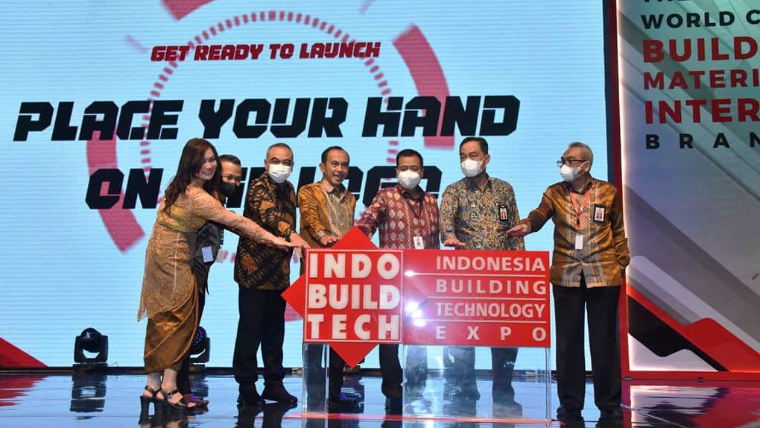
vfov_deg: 29.7
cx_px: 381
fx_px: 806
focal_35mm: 40
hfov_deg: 50.5
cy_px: 218
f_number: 8
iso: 4000
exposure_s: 1/160
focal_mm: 38
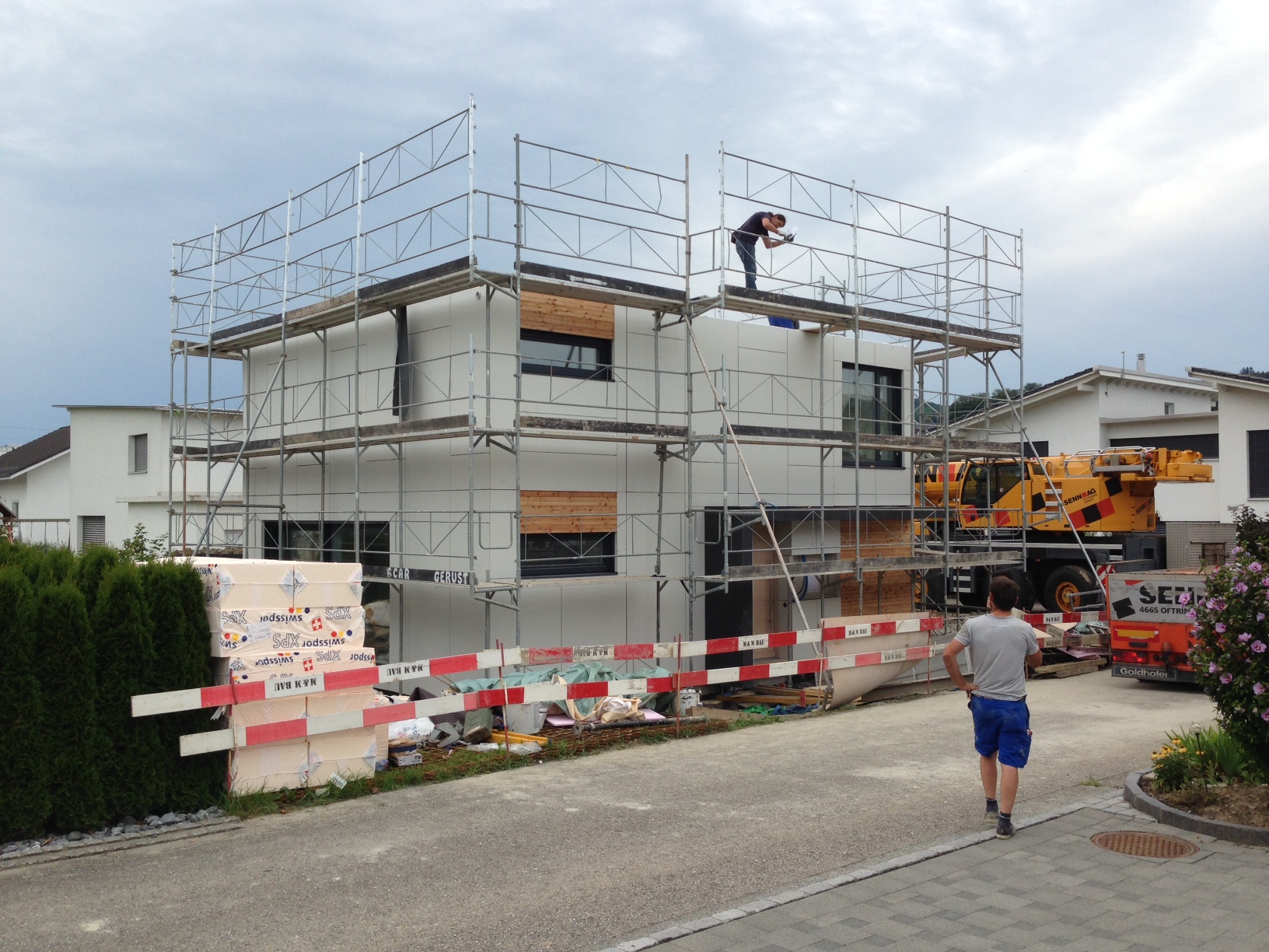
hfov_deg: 55.4
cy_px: 476
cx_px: 634
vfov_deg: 42.9
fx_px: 1210
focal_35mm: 33
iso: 50
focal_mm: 4.12
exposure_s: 1/596
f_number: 2.4
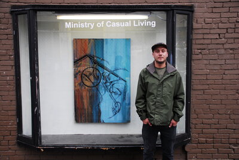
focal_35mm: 36
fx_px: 239
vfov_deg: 37.0
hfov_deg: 53.1
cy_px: 80
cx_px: 120
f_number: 3.8
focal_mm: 24
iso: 200
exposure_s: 1/125
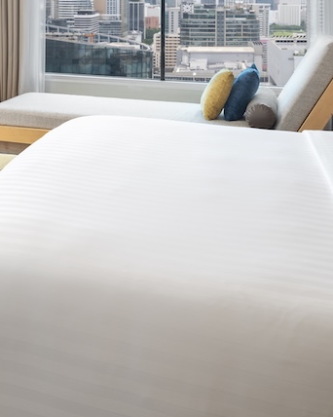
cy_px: 80
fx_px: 616
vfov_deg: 36.0
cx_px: 29
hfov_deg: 28.9
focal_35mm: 50
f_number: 8
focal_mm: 19
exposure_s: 1/20
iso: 320
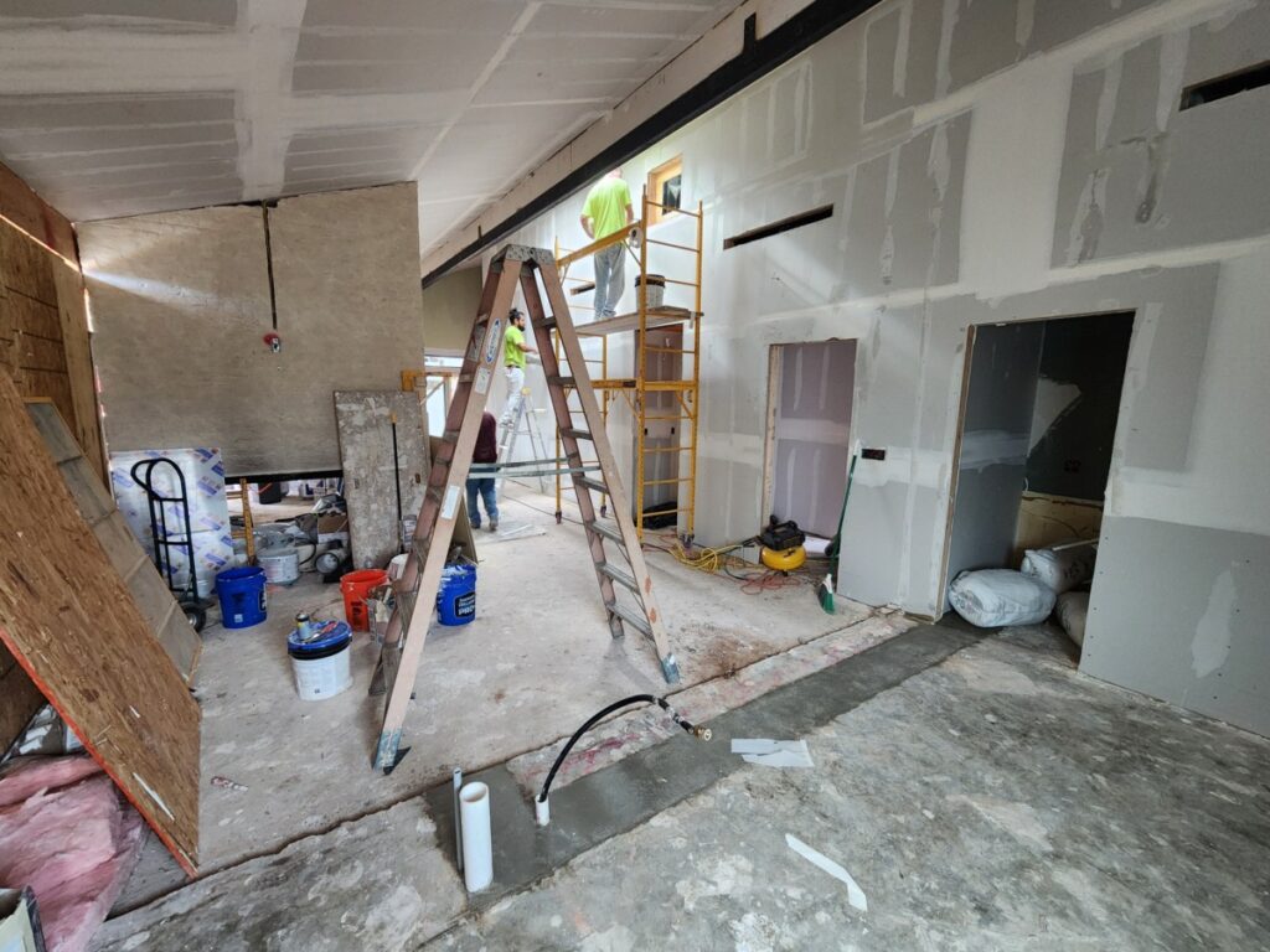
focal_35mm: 13
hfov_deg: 106.2
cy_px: 476
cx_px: 635
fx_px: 477
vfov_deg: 89.9
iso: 400
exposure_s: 1/60
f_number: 2.2
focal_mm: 2.2
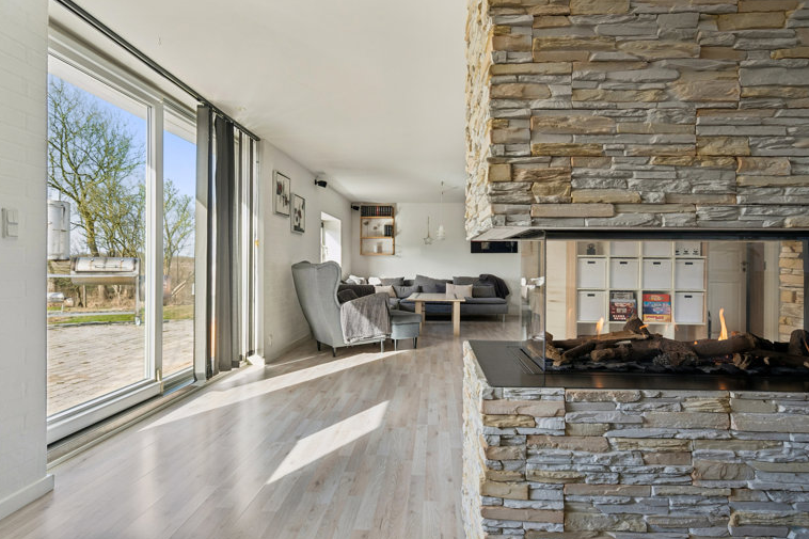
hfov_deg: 86.9
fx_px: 427
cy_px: 265
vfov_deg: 64.5
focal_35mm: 19
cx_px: 411
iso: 400
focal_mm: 18
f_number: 8
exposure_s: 1/100
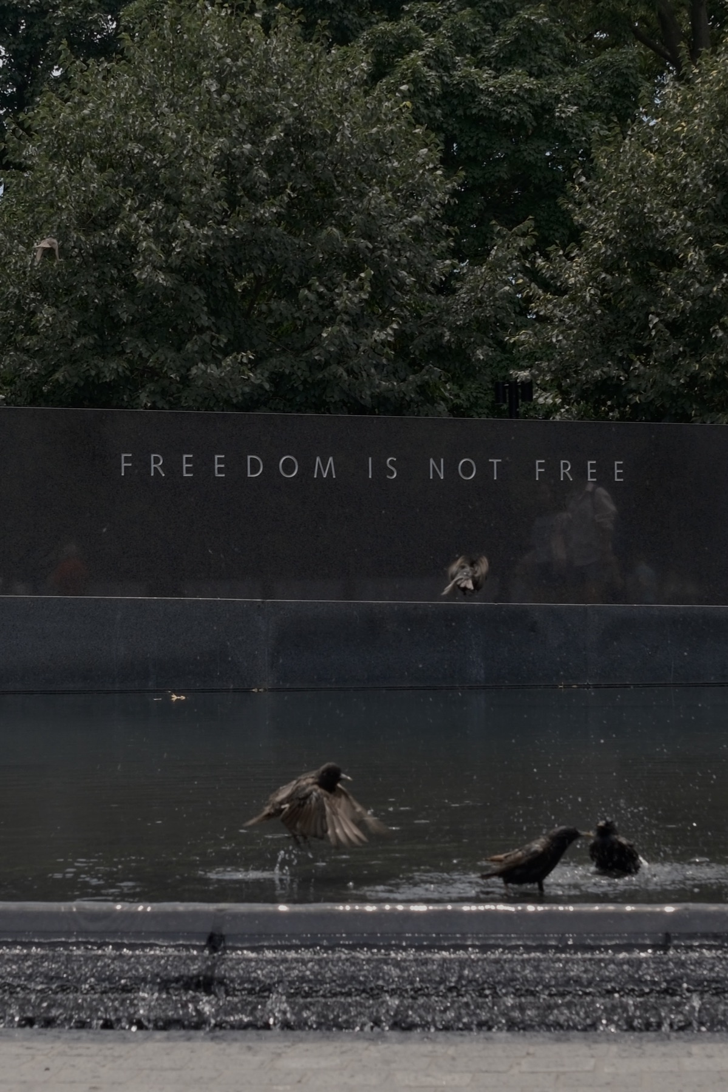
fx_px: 1062
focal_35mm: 35
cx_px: 364
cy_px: 546
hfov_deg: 37.8
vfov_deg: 54.4
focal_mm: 23
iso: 125
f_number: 5.6
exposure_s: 1/400
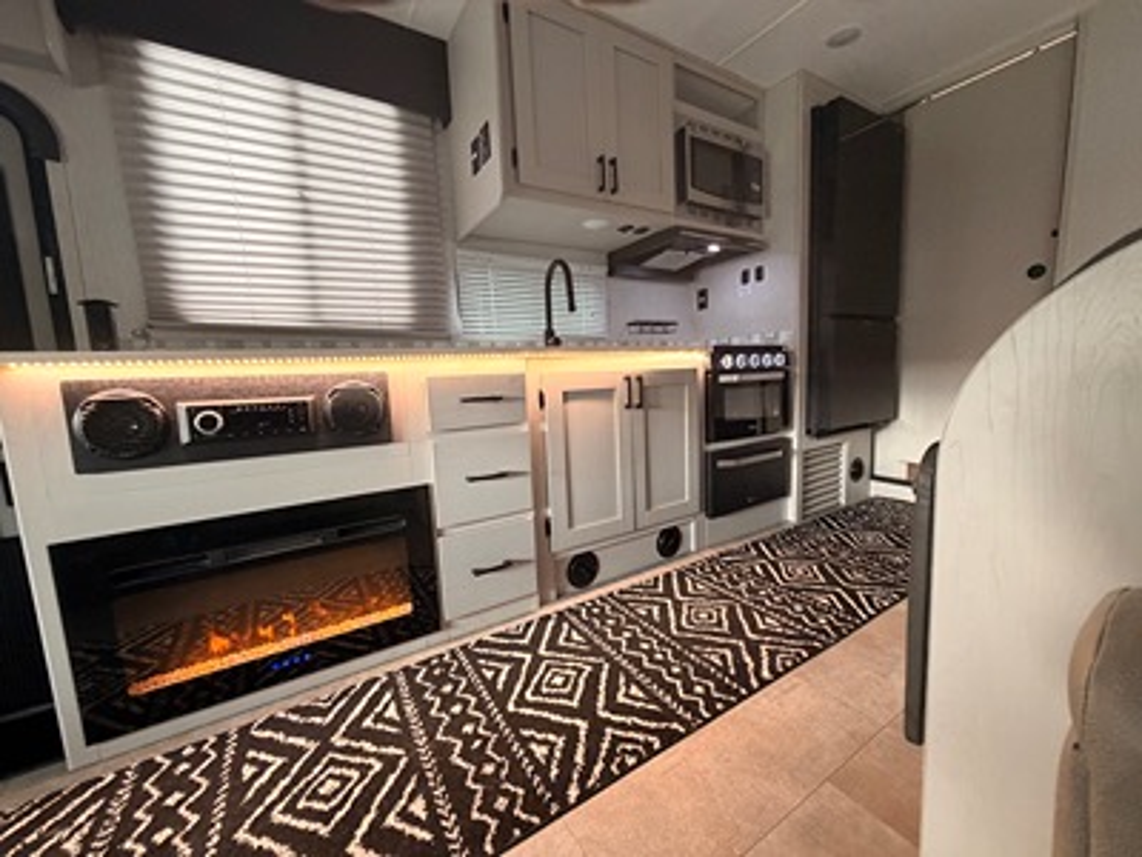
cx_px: 571
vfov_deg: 85.7
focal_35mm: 14
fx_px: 462
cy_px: 428
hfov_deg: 102.1
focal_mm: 2.22
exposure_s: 1/52
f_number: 2.2
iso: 400
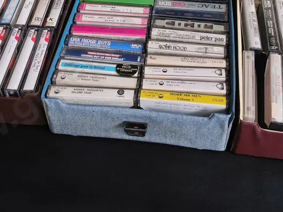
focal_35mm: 52
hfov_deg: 36.8
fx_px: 425
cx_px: 149
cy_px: 13
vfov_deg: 26.9
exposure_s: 1/120
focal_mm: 2.87
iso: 40
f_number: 2
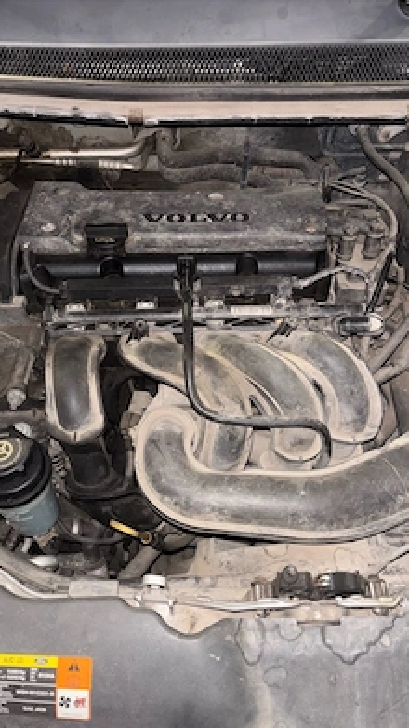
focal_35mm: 29
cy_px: 371
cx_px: 195
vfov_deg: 66.1
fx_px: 559
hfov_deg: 40.2
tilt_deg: -57.1
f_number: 1.6
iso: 64
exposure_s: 1/4
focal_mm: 5.96
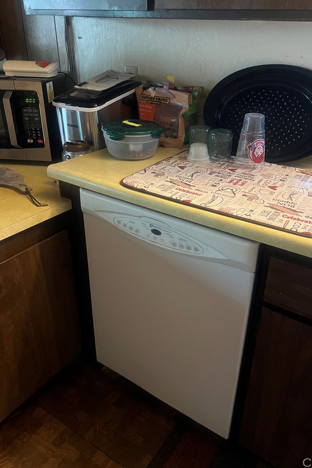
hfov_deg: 46.3
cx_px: 178
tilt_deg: -28.2
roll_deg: -1.9
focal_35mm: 28
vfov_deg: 65.5
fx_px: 364
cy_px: 227
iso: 640
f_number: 1.5
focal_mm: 5.7
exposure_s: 1/40
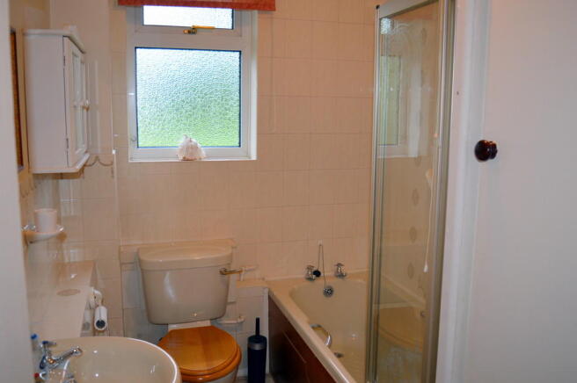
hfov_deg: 57.3
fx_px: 528
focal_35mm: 33
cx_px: 288
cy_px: 192
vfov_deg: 39.9
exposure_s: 1/60
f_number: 3.8
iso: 450
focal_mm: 22
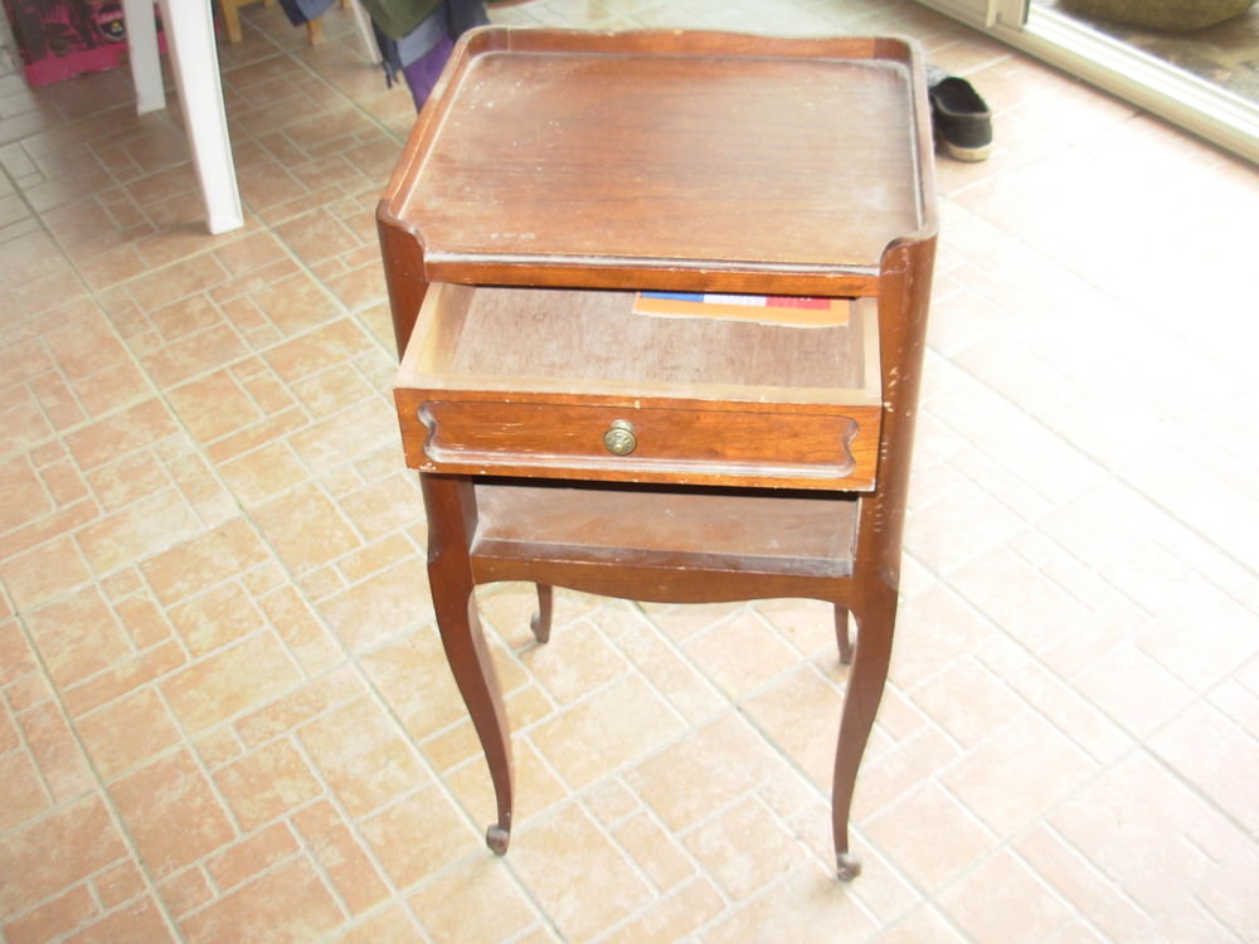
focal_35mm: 38
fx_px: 1382
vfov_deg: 37.7
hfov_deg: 49.0
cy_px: 472
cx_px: 630
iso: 50
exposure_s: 1/161
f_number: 2.9
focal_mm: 6.3
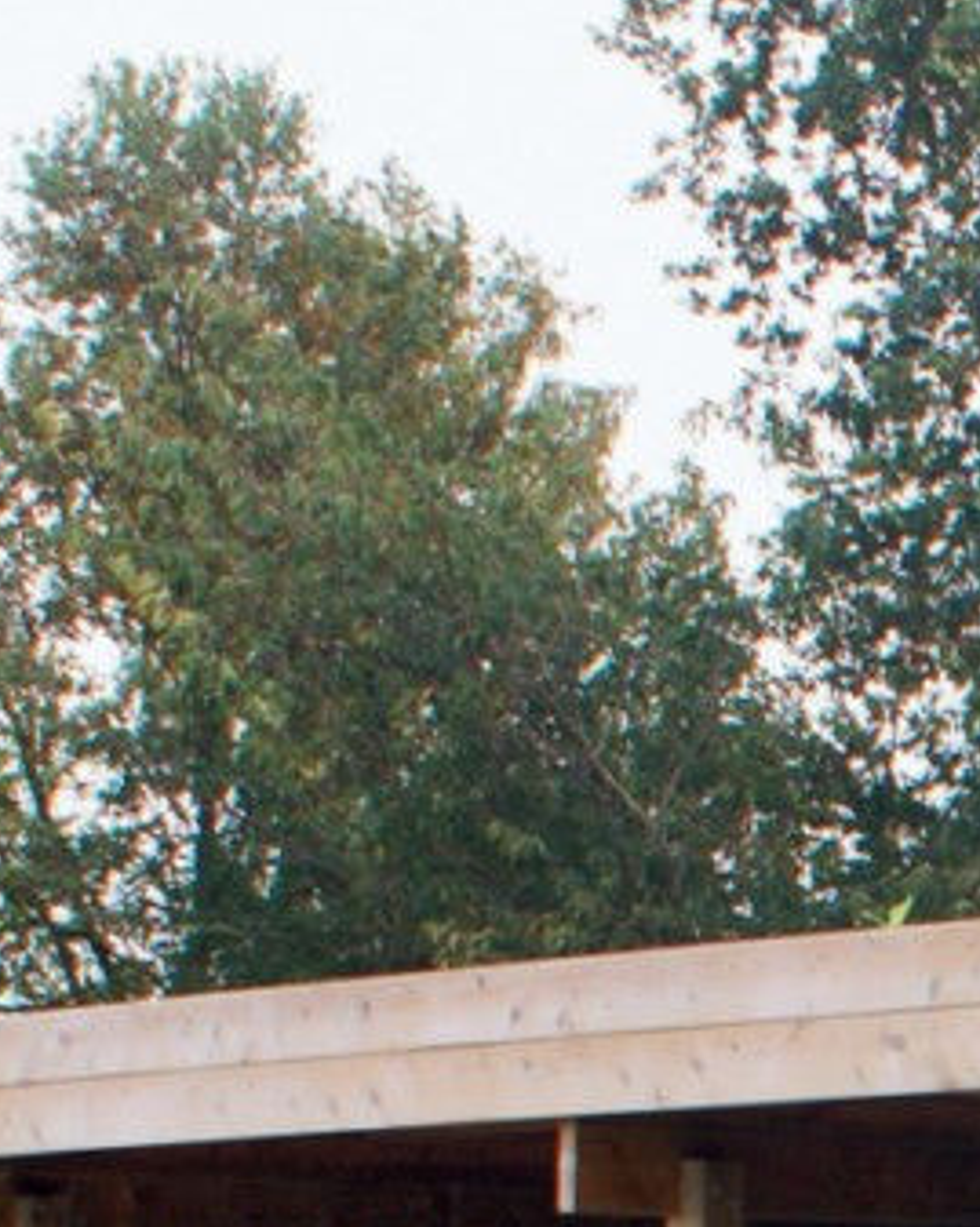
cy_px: 1815
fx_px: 4865
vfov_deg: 13.6
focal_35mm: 134
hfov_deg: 10.6
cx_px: 1894
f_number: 5.6
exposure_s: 1/50
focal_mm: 20
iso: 100
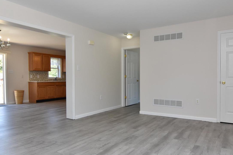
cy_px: 82
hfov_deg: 65.4
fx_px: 181
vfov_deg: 46.4
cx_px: 113
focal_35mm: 28
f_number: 9
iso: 800
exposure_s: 1/100
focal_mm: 14
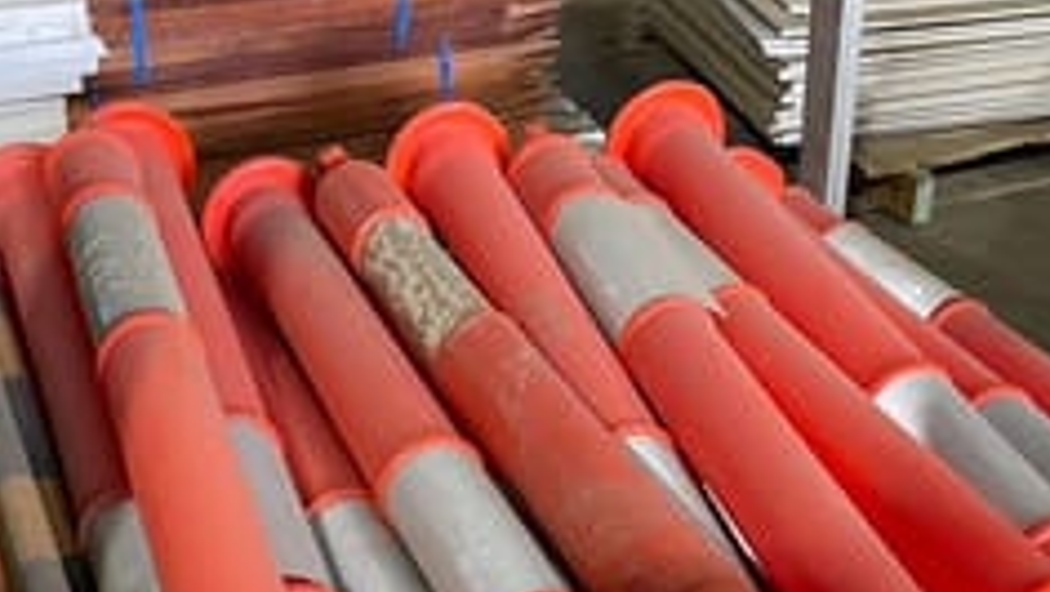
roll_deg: +2.1
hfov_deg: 34.9
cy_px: 612
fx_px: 1671
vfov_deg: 19.4
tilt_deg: -38.5
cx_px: 534
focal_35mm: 60
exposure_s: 1/50
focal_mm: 4.2
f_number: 1.6
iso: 200
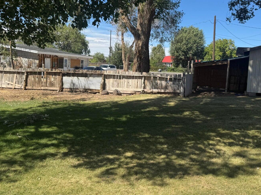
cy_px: 90
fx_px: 294
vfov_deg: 36.8
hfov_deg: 47.3
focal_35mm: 39
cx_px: 169
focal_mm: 6.76
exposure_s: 1/3247
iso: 80
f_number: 1.78
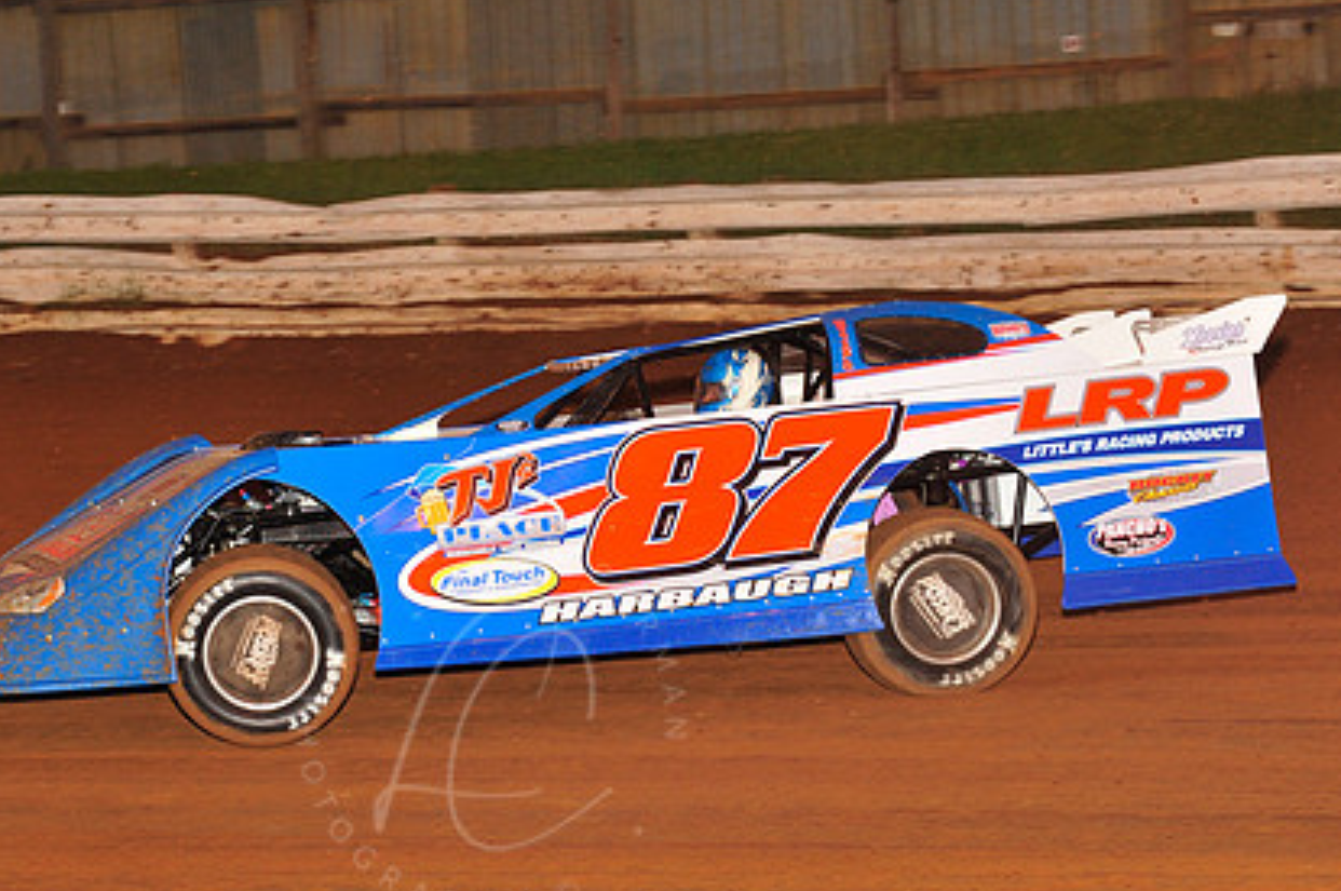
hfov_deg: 15.9
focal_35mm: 129
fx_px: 4800
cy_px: 424
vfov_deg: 10.6
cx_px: 489
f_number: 7.1
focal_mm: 92
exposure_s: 1/320
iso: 1250
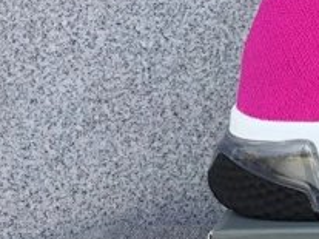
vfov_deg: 15.4
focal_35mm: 96
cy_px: 151
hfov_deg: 18.1
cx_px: 482
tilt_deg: -18.2
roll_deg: +0.7
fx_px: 884
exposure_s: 1/195
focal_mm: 3.3
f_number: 2.4
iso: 25
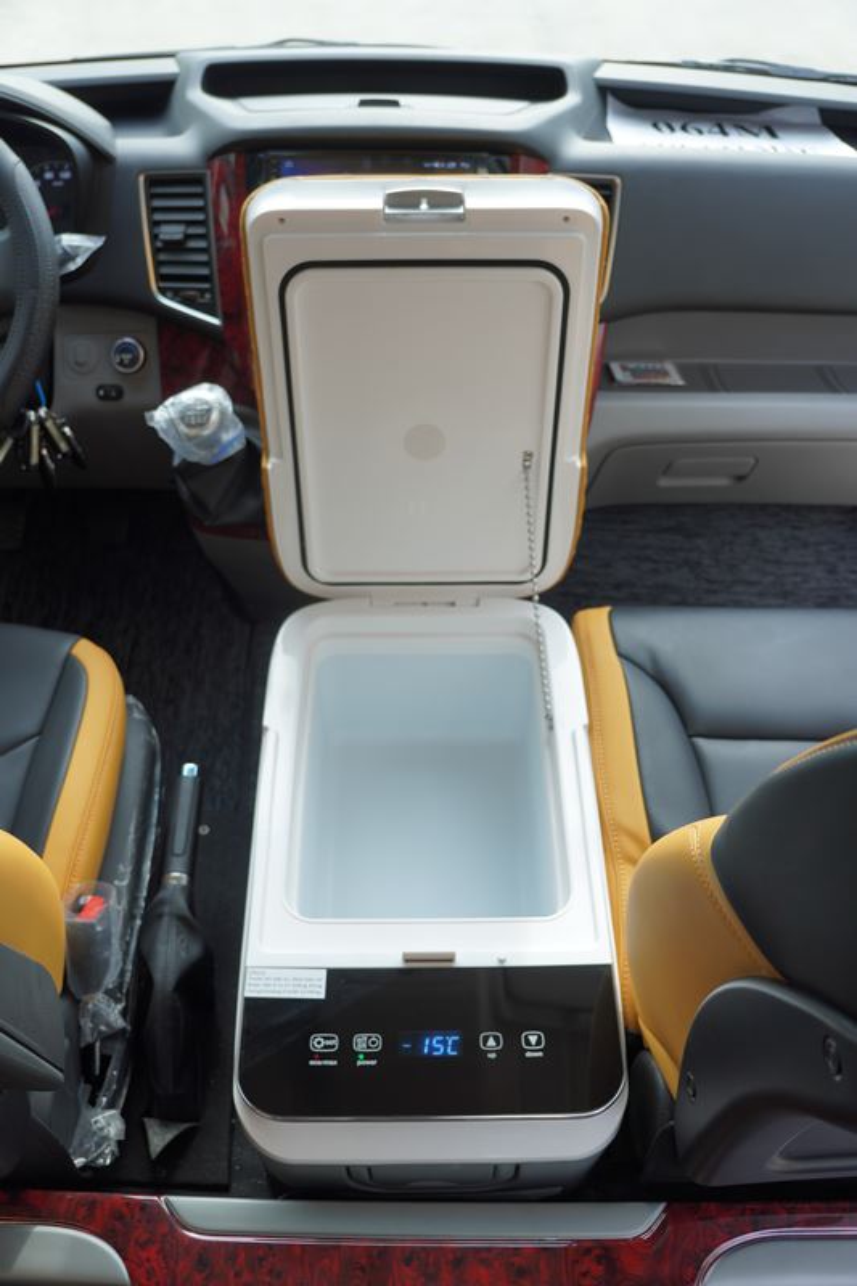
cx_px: 428
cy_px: 643
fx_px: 1066
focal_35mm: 30
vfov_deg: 62.2
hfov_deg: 43.8
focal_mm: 19.9
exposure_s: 1/160
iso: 160
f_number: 2.8
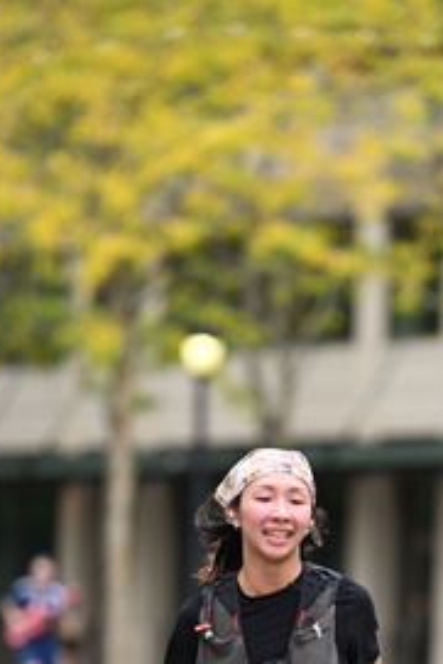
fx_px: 6728
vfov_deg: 5.6
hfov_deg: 3.8
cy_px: 554
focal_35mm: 365
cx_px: 295
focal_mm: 180
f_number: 2.8
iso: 640
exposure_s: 1/2000
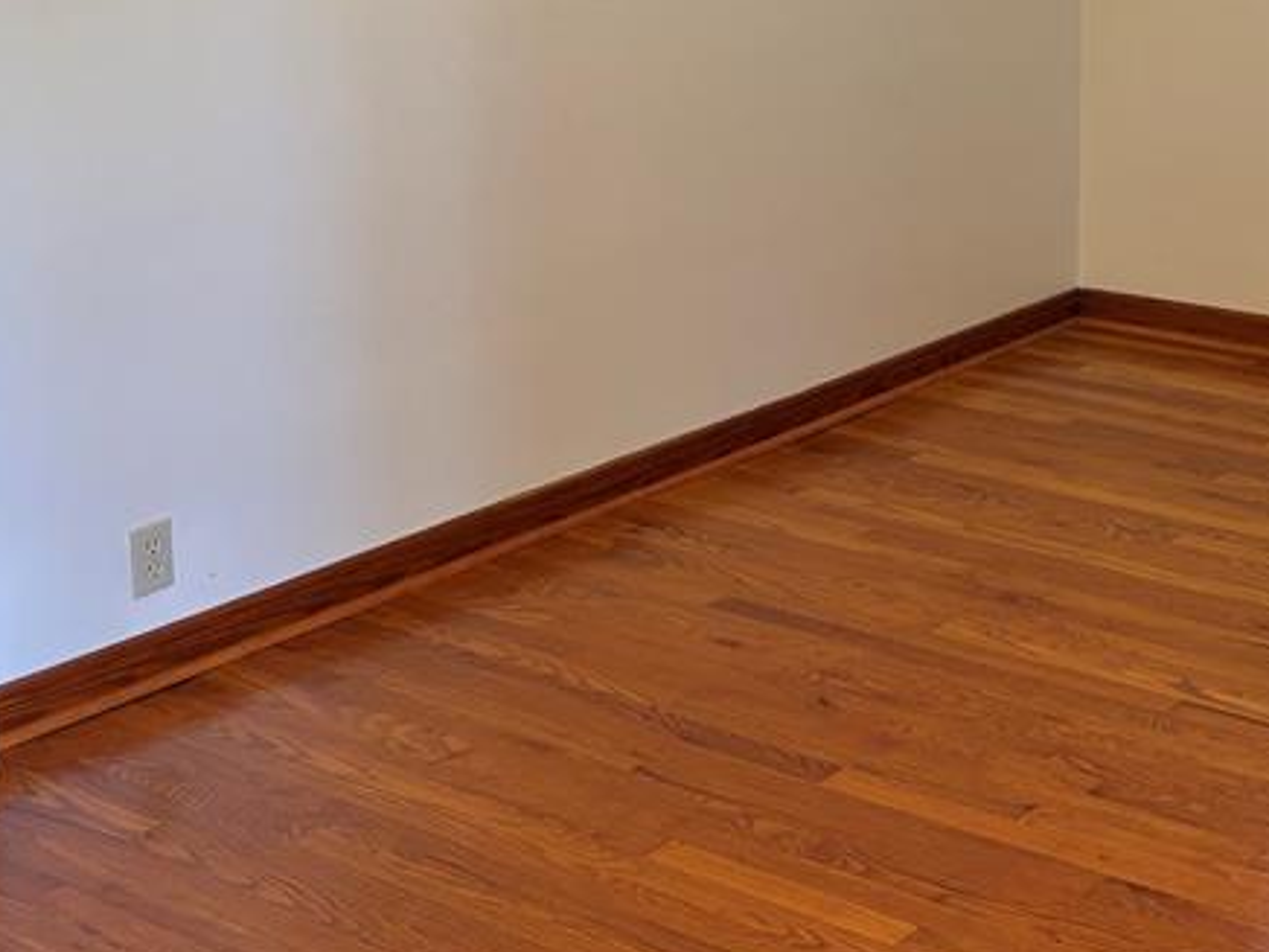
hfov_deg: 29.4
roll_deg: -0.6
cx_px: 1289
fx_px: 2236
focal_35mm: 61
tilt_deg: -3.5
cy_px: -102
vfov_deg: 22.6
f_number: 1.6
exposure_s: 1/60
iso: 125
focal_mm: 5.96
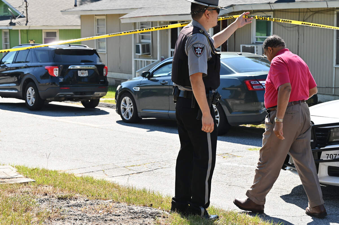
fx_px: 659
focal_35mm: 70
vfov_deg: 19.4
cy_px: 112
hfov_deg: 28.9
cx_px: 170
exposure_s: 1/250
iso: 160
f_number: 7.1
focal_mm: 70
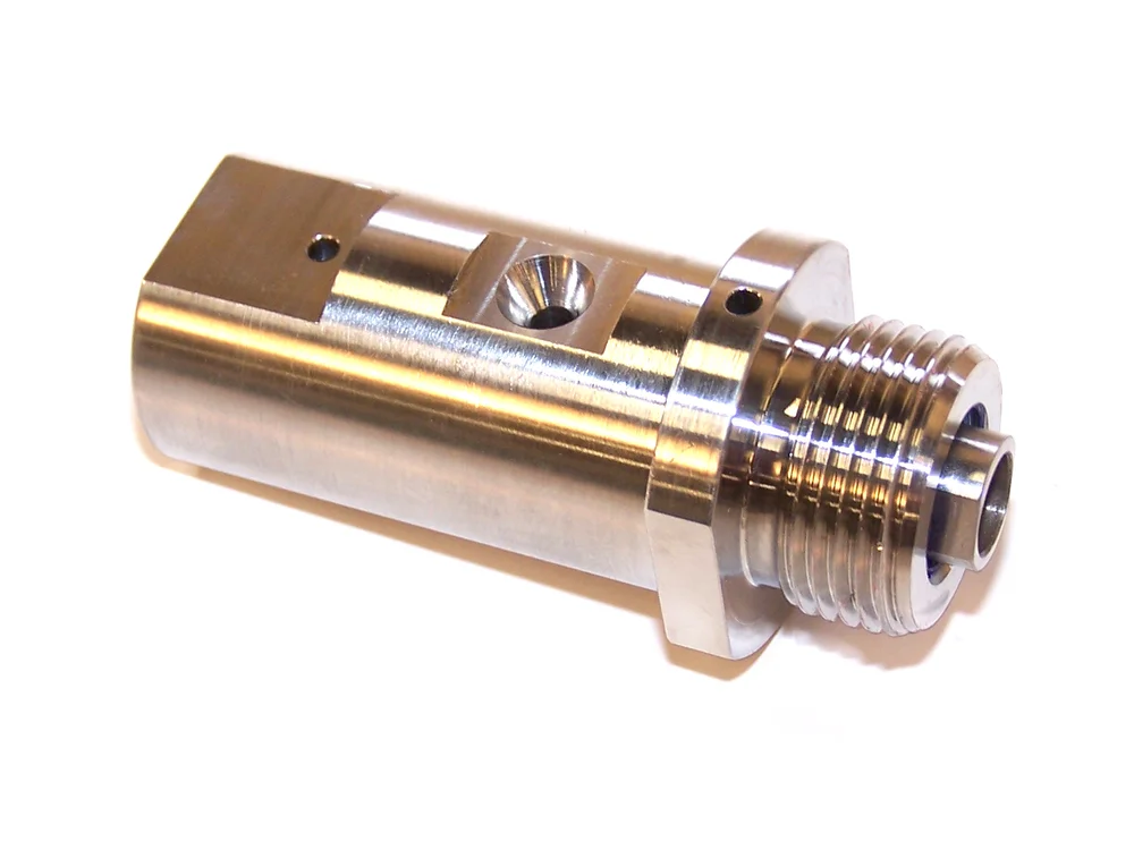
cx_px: 567
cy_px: 425
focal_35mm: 64
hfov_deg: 30.3
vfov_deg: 22.9
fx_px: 2097
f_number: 3.2
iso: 80
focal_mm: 10.7
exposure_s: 1/60
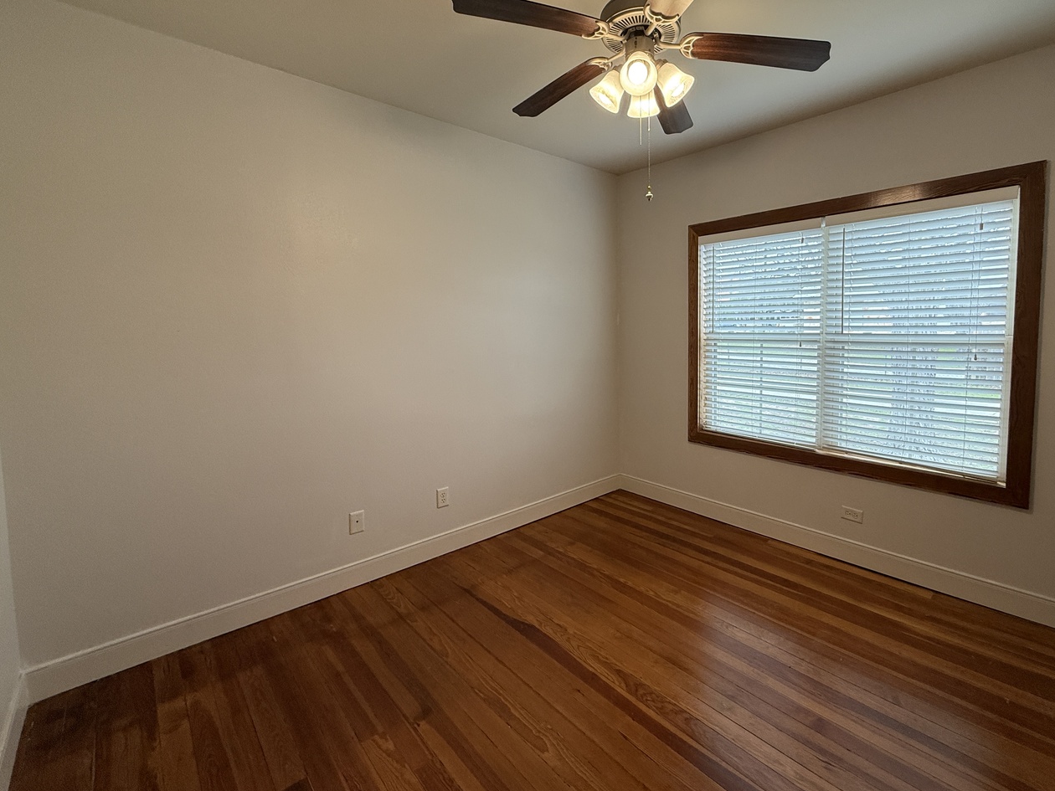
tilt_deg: -4.0
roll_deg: +0.3
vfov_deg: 77.9
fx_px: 488
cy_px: 357
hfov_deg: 93.9
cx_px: 602
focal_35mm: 16
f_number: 2.2
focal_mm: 2.22
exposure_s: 1/120
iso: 100
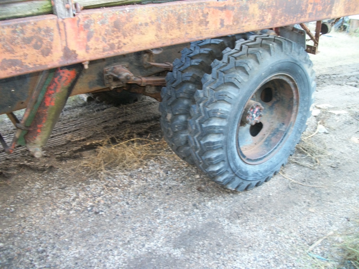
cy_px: 134
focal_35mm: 32
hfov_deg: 56.8
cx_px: 180
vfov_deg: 44.2
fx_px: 332
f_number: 2.9
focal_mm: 5.7
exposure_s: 1/30
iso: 160
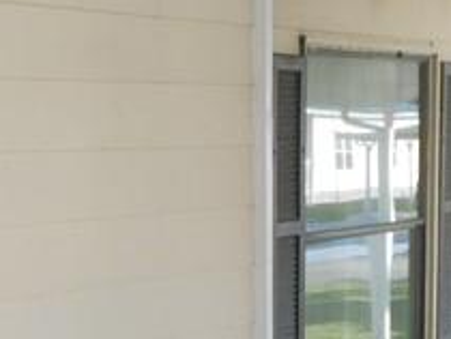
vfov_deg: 12.3
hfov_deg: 16.2
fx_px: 1526
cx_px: -71
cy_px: 444
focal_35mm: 117
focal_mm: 4.3
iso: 125
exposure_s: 1/60
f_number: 3.3
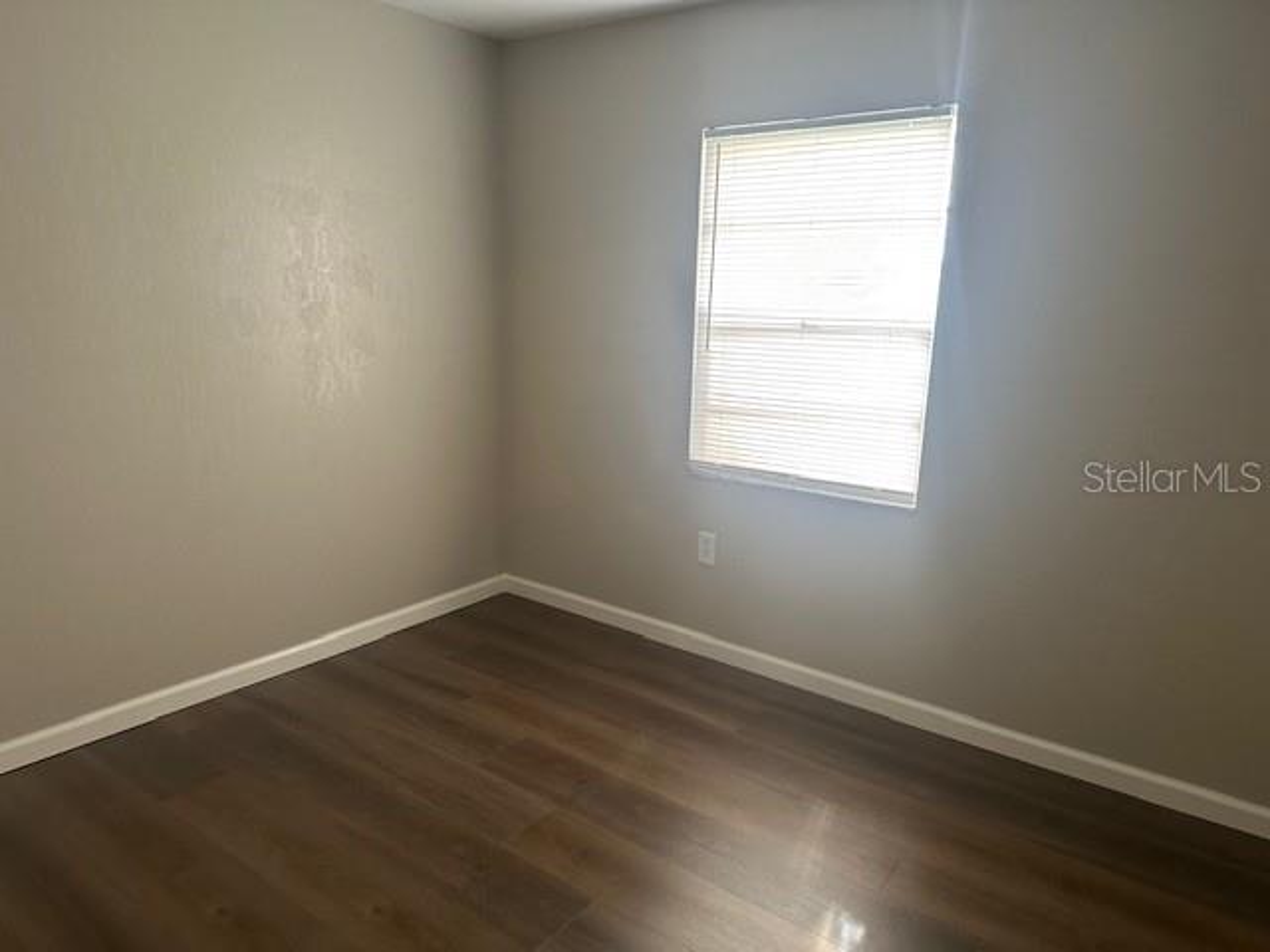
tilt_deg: -12.4
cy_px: 476
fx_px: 881
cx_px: 635
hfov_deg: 71.6
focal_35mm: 24
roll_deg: -2.1
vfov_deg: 56.8
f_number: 1.78
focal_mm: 6.86
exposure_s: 1/60
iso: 160
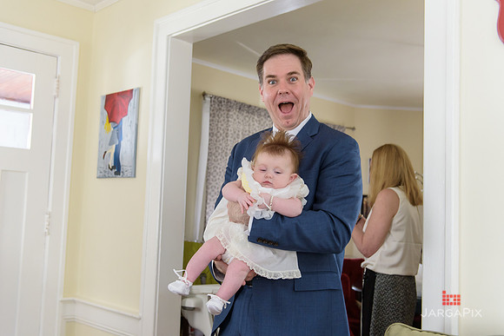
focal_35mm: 38
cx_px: 252
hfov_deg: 50.7
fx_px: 532
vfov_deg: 35.1
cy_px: 168
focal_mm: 38
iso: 1600
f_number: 3.2
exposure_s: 1/125
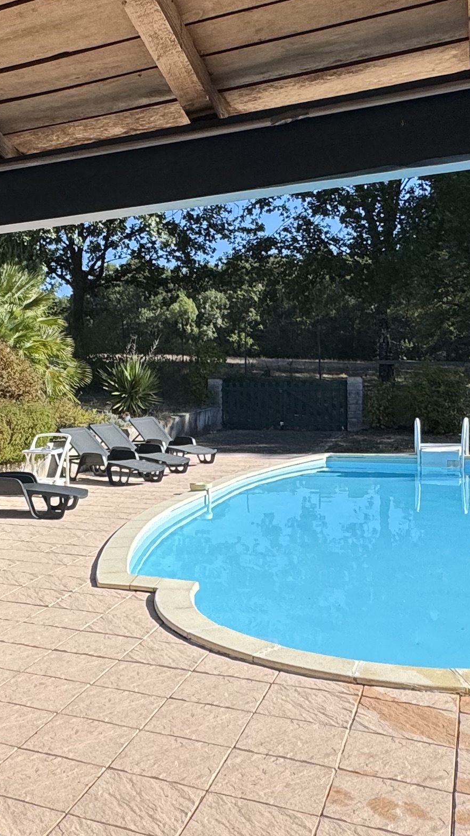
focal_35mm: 39
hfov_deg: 27.7
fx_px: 864
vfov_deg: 51.6
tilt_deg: -2.6
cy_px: 416
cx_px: -49
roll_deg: +2.1
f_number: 2.2
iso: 50
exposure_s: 1/1832
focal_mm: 2.22
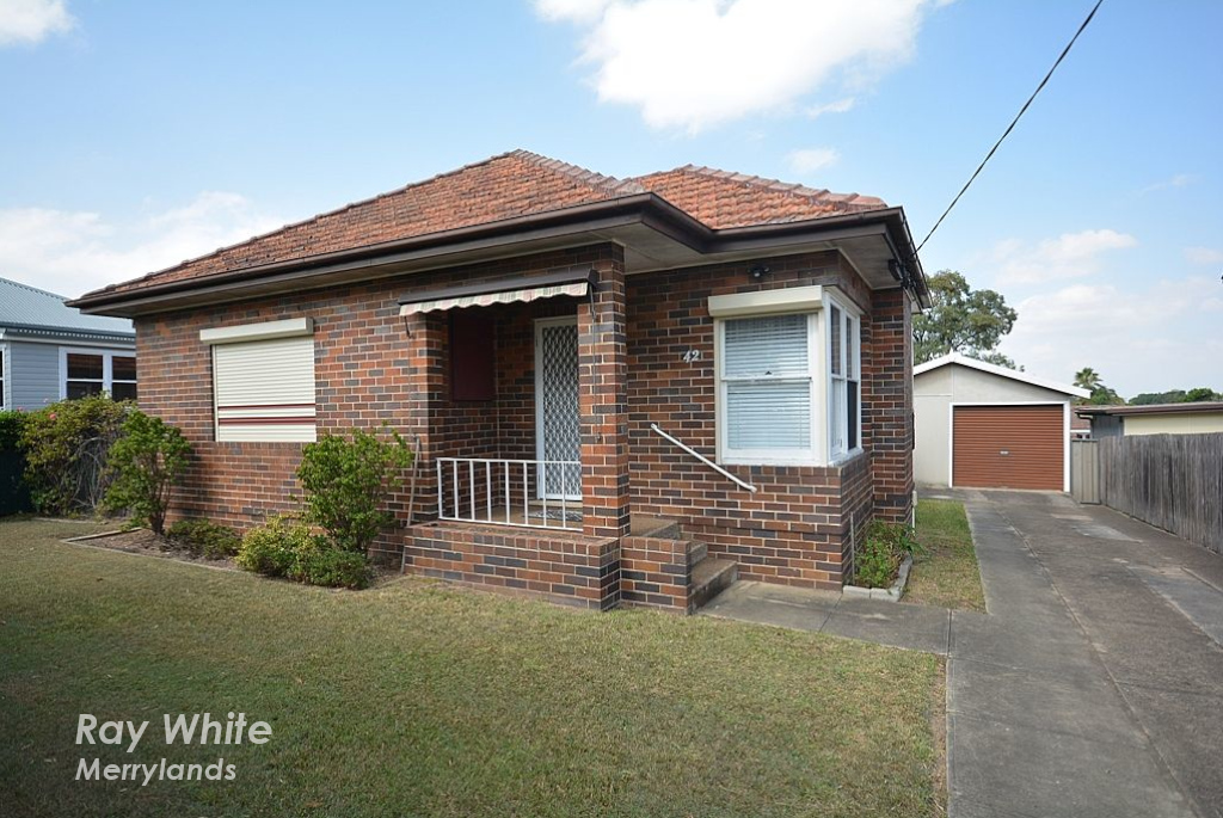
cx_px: 612
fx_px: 510
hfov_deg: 100.3
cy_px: 409
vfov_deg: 77.5
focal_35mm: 15
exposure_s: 1/60
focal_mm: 10
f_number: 4
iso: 220
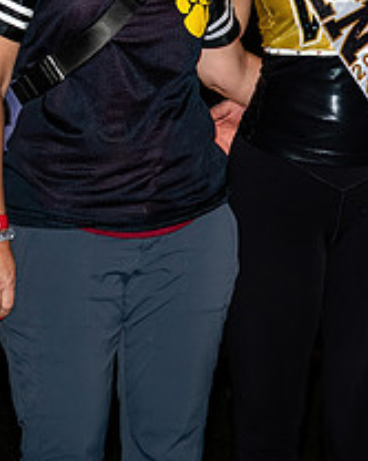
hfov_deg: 6.1
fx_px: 3422
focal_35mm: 251
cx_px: 348
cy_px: 65
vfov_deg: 7.7
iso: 320
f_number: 5
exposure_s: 1/200
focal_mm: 50
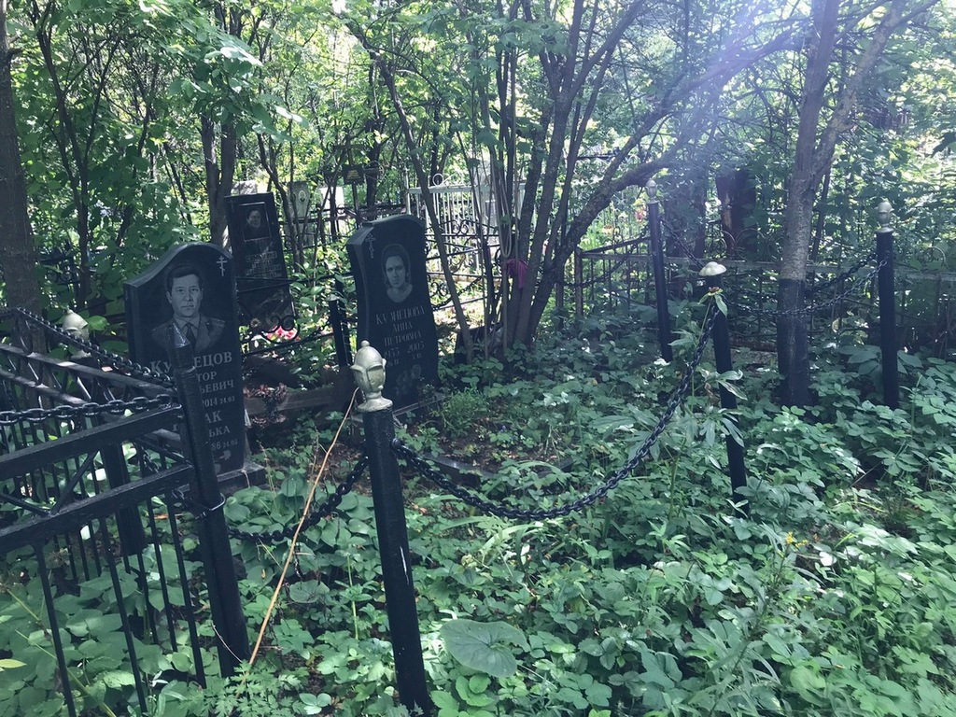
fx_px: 773
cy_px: 358
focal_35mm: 28
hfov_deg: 63.4
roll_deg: +2.6
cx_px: 478
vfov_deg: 49.7
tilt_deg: -11.1
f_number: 1.8
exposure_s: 1/100
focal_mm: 3.99
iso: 25
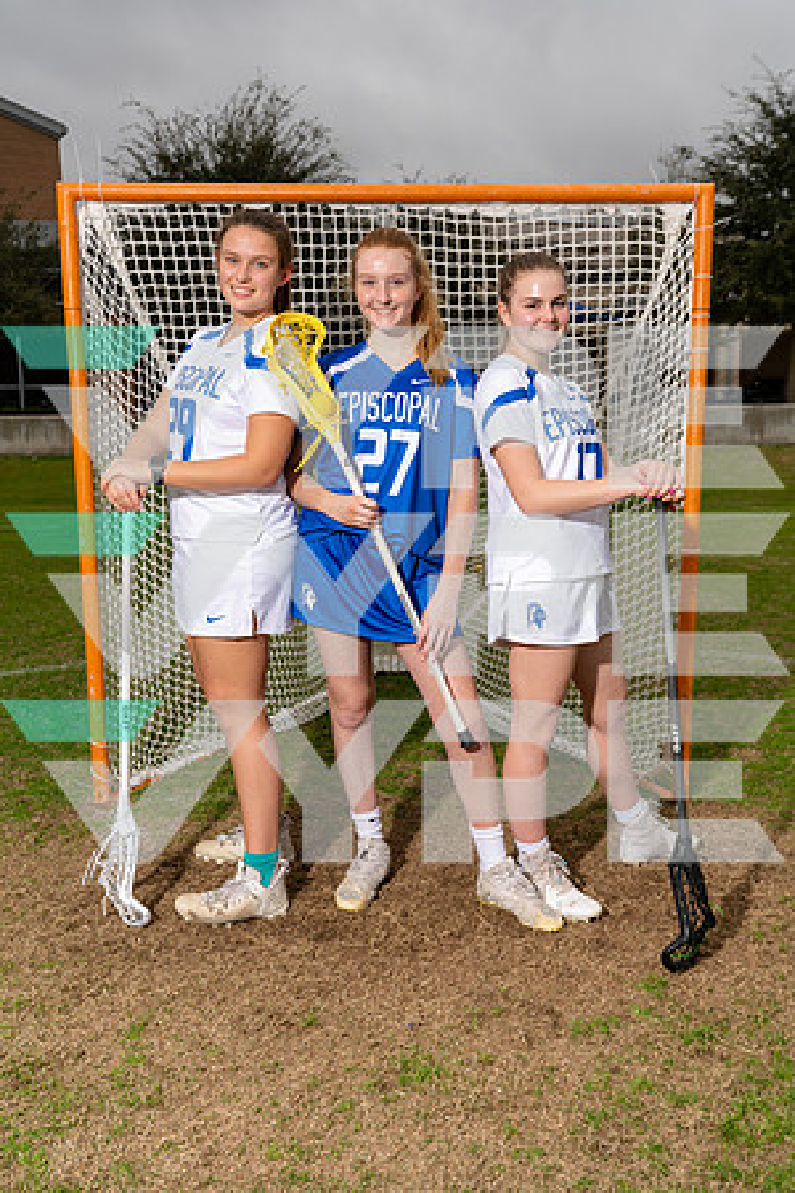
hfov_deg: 36.9
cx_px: 398
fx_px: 1192
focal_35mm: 36
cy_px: 596
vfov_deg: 53.1
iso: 200
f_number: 6.3
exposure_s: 1/250
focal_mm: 36
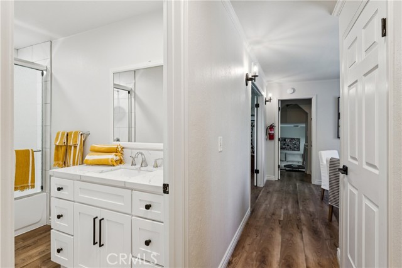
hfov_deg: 91.0
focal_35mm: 18
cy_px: 134
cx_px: 201
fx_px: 198
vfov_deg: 68.2
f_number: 13
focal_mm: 17.7
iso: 100
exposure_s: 1/1.25
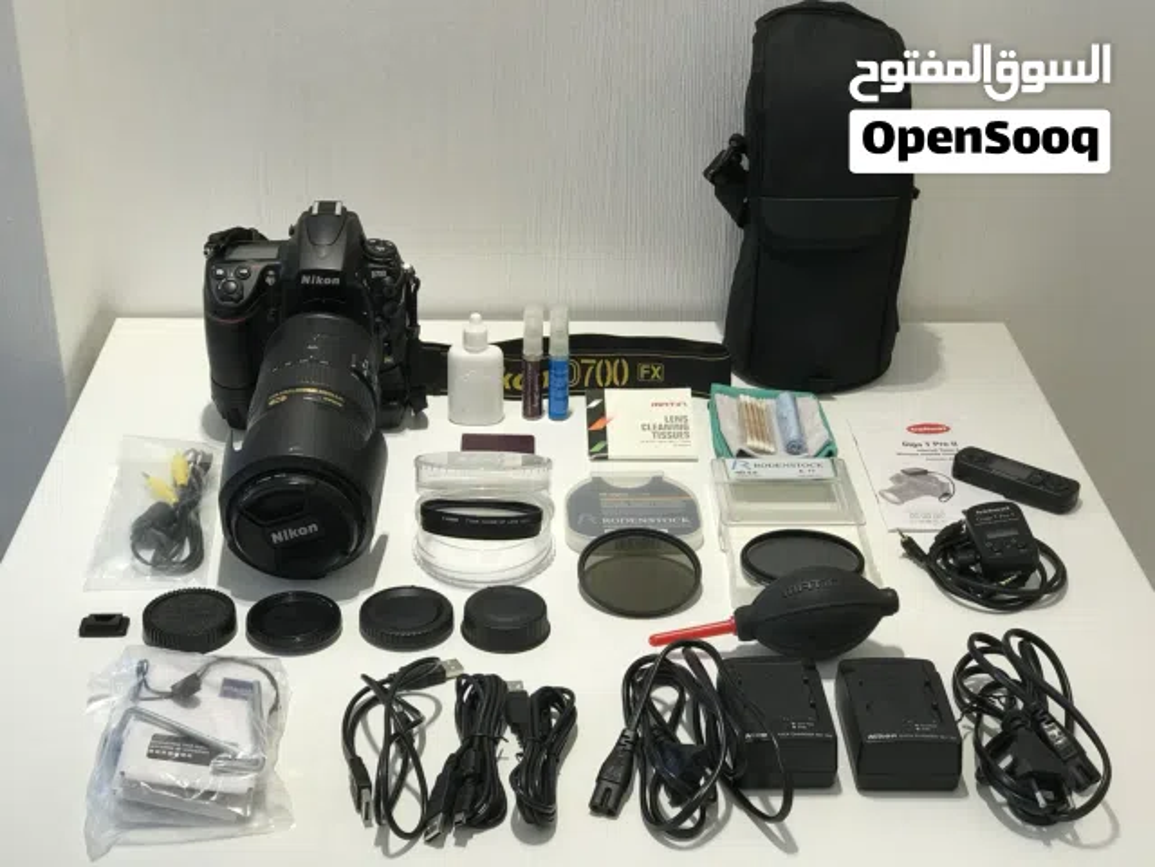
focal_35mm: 57
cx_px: 578
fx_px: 1902
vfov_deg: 25.7
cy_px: 434
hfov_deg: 33.8
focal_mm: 6.6
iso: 50
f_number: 2.8
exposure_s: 1/60
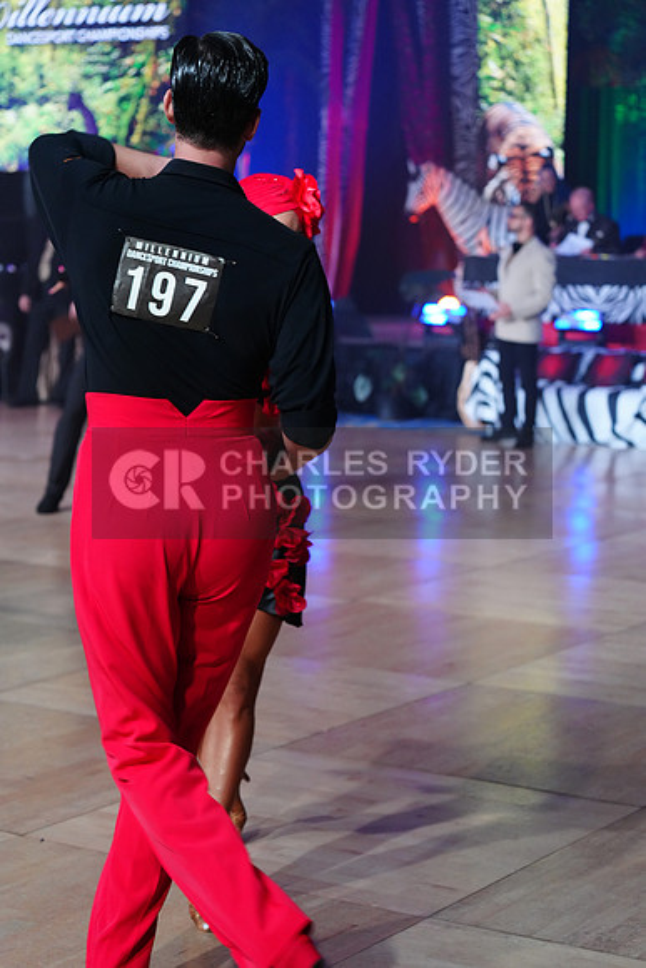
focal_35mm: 78
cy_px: 484
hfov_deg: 17.5
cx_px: 323
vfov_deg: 26.0
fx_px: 2098
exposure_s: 1/250
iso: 3200
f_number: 4
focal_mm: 78
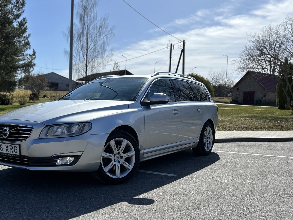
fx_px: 305
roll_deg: -2.1
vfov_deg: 39.6
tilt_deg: -3.0
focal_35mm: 36
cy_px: 127
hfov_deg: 50.8
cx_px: 110
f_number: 1.5
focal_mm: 5.7
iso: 50
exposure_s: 1/7463
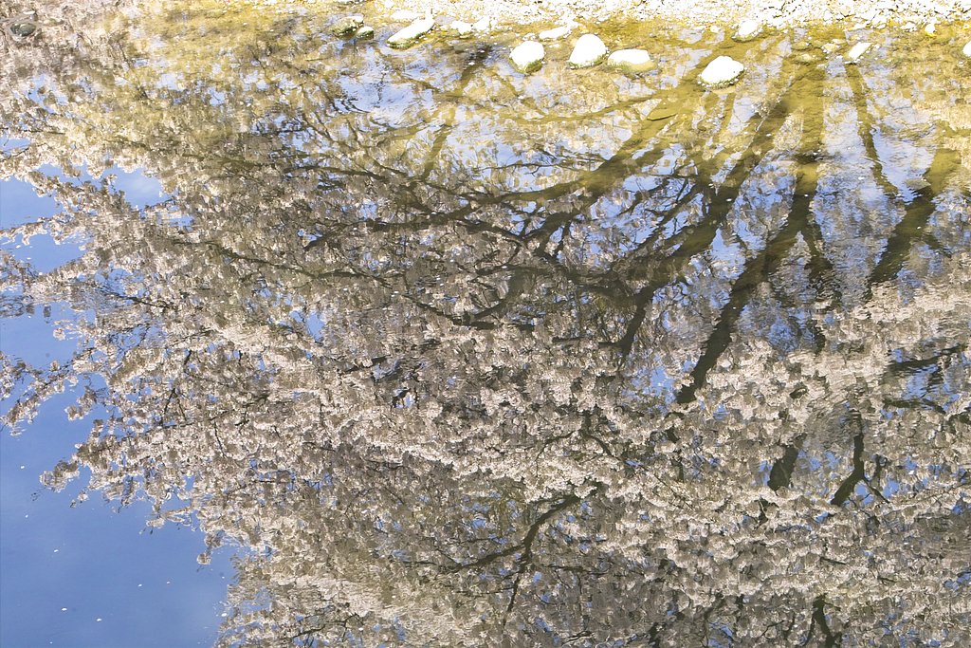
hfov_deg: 15.1
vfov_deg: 10.1
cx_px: 486
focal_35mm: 136
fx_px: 3668
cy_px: 324
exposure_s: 1/30
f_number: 8
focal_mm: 80
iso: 100
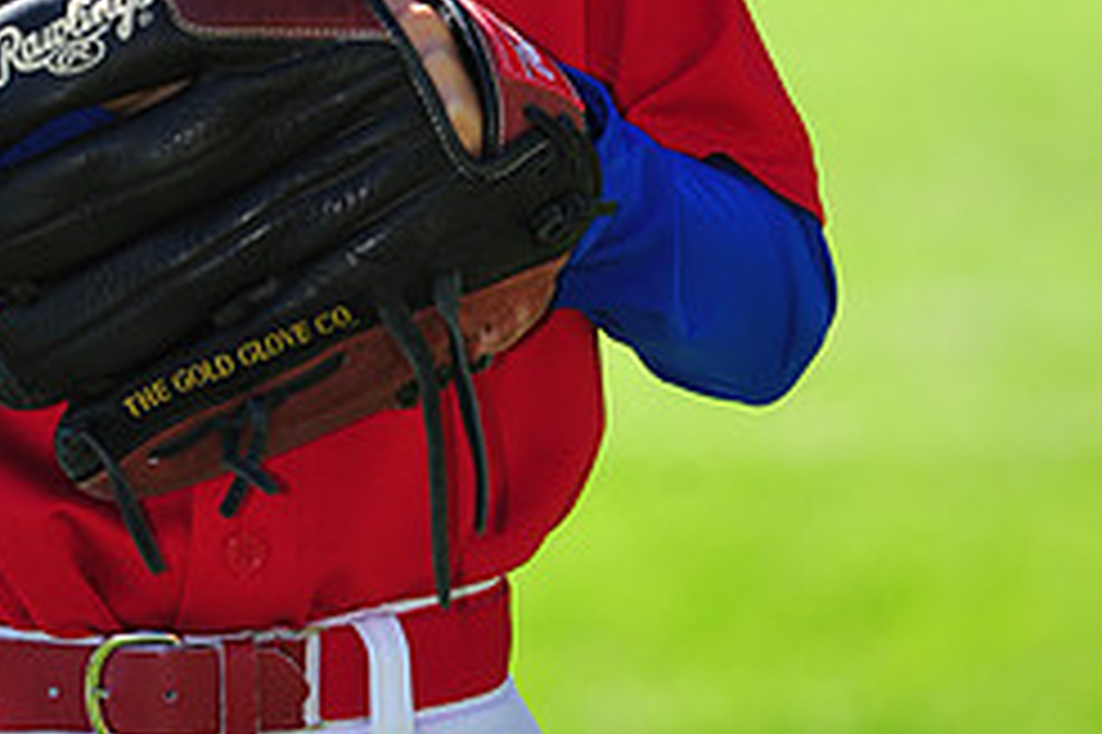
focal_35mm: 414
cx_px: 270
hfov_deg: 5.0
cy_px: -554
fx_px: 12664
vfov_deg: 3.3
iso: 200
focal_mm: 175
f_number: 5
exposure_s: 1/400
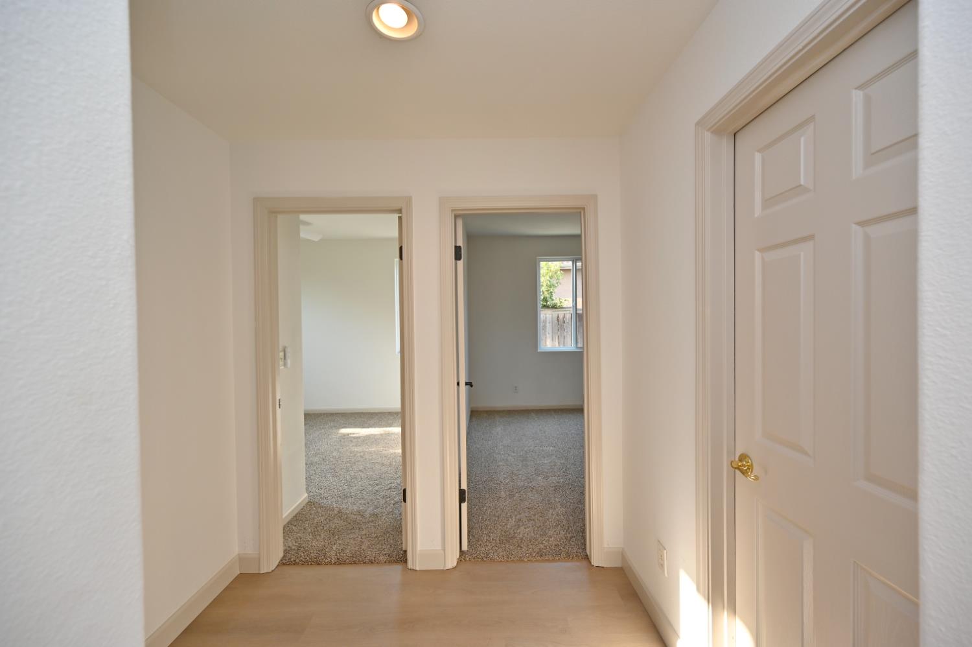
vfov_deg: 81.1
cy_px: 324
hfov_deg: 104.3
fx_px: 378
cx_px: 486
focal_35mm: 14
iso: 200
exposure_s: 1/100
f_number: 5
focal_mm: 14
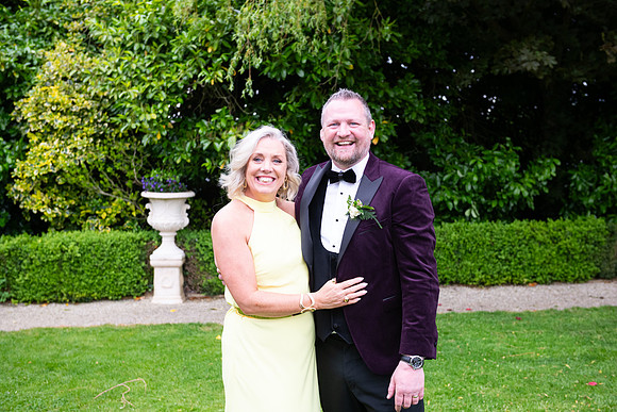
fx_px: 891
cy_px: 206
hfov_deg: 38.2
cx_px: 308
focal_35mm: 52
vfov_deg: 26.0
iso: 400
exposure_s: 1/200
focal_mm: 52
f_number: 5
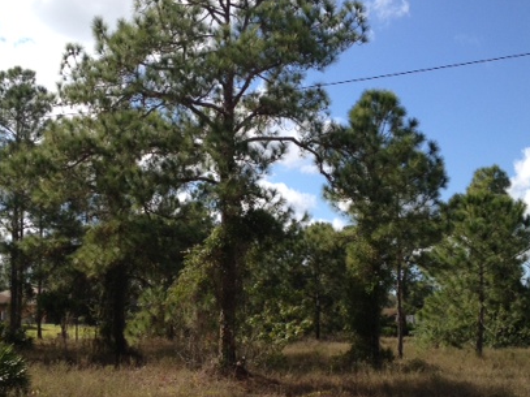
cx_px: 206
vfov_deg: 26.4
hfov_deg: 34.8
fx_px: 842
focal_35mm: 55
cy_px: 256
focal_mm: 4.28
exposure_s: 1/1381
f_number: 2.4
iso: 50
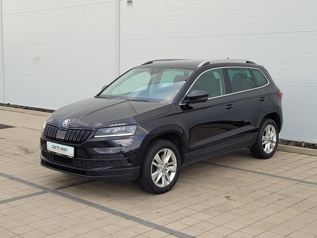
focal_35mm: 26
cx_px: 158
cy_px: 119
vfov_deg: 53.1
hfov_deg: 67.3
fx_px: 238
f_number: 1.8
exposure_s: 1/179
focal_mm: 5.4
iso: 40
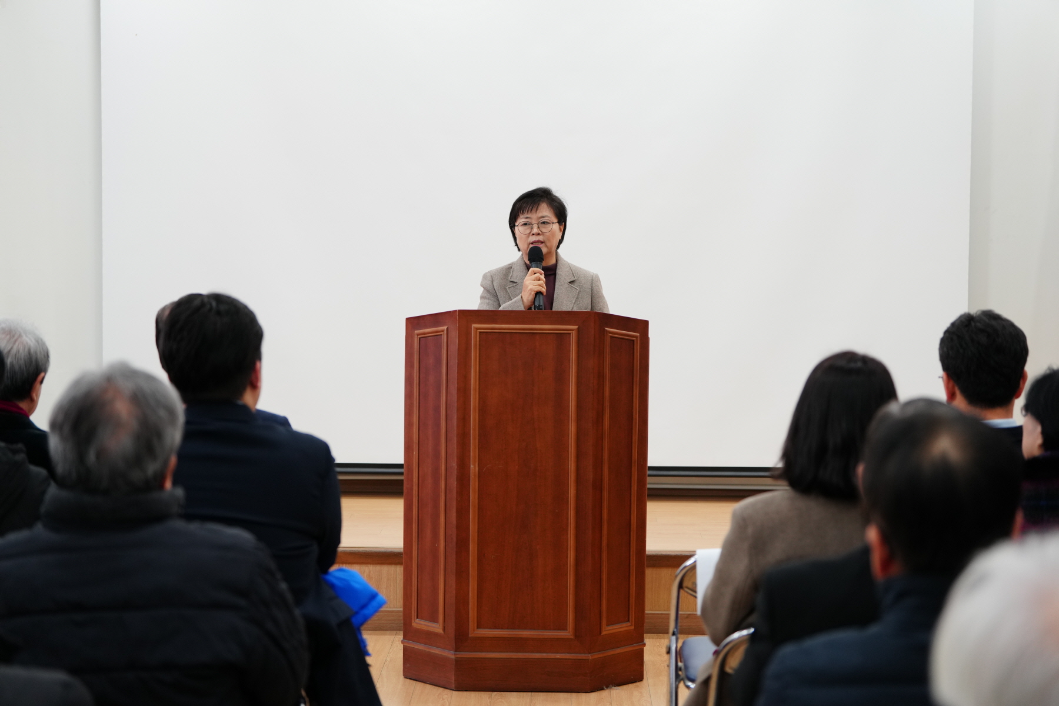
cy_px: 353
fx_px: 2059
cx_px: 530
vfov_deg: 19.5
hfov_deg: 28.8
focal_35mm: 70
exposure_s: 1/160
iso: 800
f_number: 2.8
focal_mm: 70
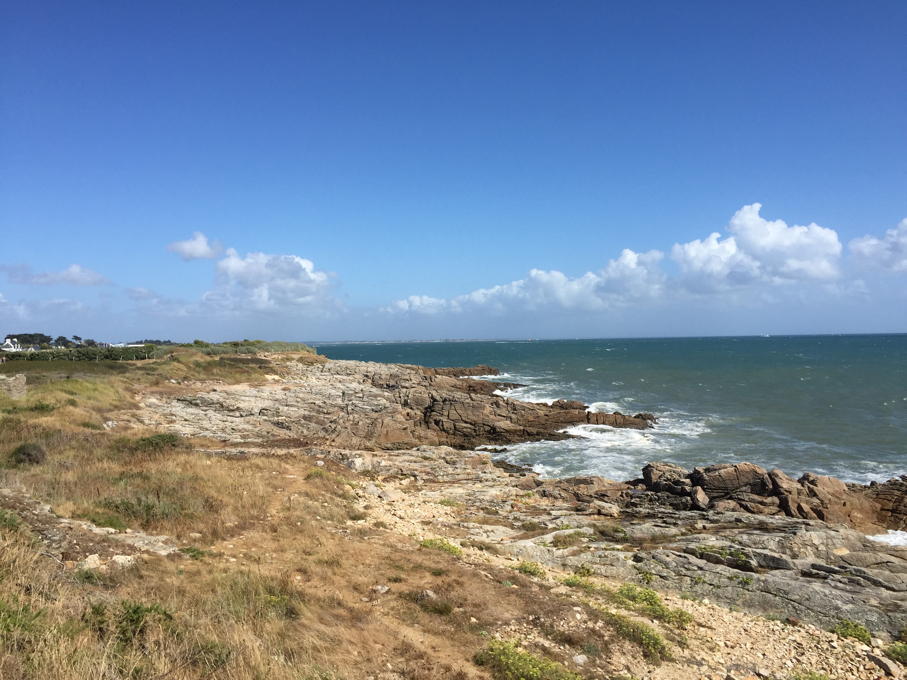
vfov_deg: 48.2
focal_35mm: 29
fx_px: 760
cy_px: 340
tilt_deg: +0.6
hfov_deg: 61.7
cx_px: 454
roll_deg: +0.3
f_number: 2.2
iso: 32
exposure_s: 1/2825
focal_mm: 4.15
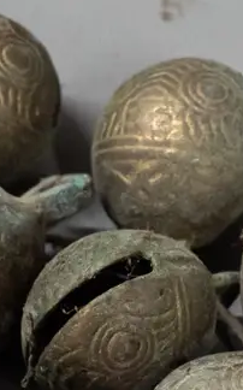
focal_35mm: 161
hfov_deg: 8.1
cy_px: 433
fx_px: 1709
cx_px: 122
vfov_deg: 12.8
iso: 3200
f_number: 5
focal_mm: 24
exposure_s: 1/160
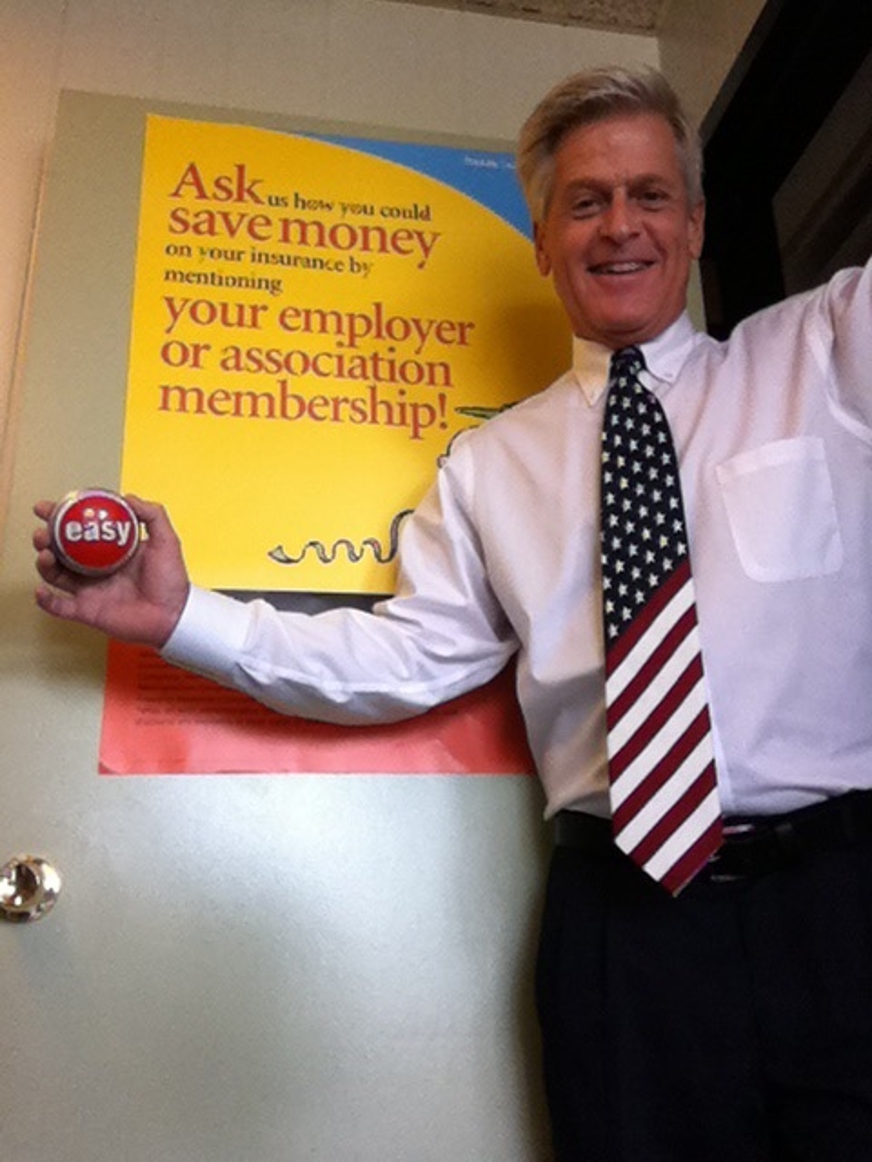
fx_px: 1176
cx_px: 436
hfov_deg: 40.7
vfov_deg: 52.6
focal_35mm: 35
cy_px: 581
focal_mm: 3.85
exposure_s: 1/155
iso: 125
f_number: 2.4
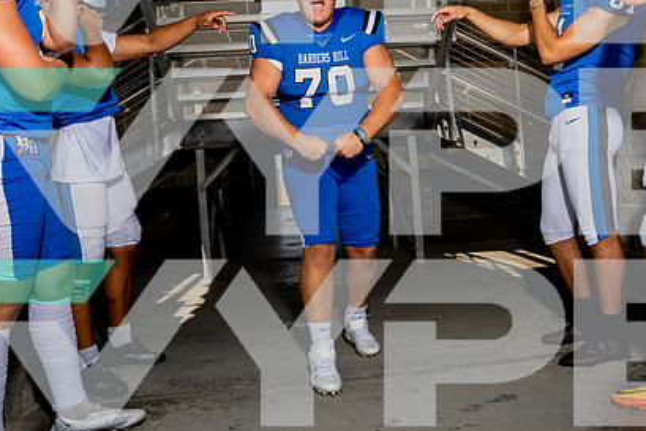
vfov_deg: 38.6
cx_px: 359
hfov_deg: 55.7
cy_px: 152
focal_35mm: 34
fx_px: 610
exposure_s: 1/250
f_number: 7.1
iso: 100
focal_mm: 24
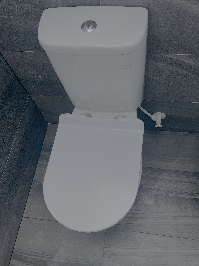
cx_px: 109
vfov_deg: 58.2
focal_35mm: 31
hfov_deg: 45.4
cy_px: 147
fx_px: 238
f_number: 1.6
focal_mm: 5.1
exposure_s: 1/1422
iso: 50
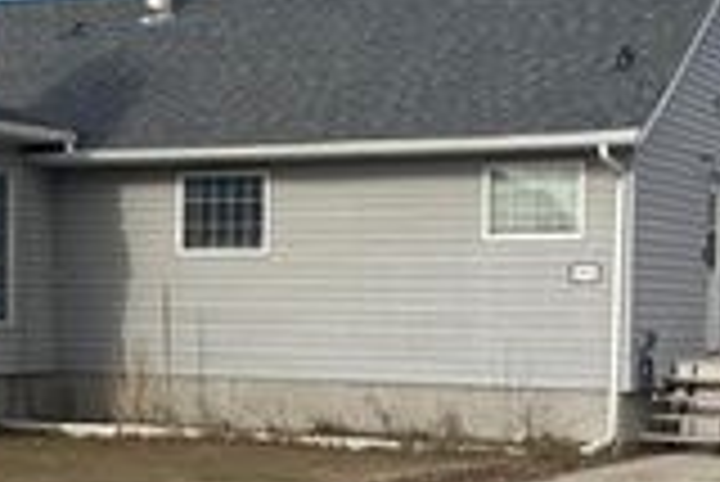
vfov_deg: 15.0
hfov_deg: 22.3
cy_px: 390
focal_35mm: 91
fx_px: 1822
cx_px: 266
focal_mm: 3.99
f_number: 1.8
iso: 32
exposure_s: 1/1736
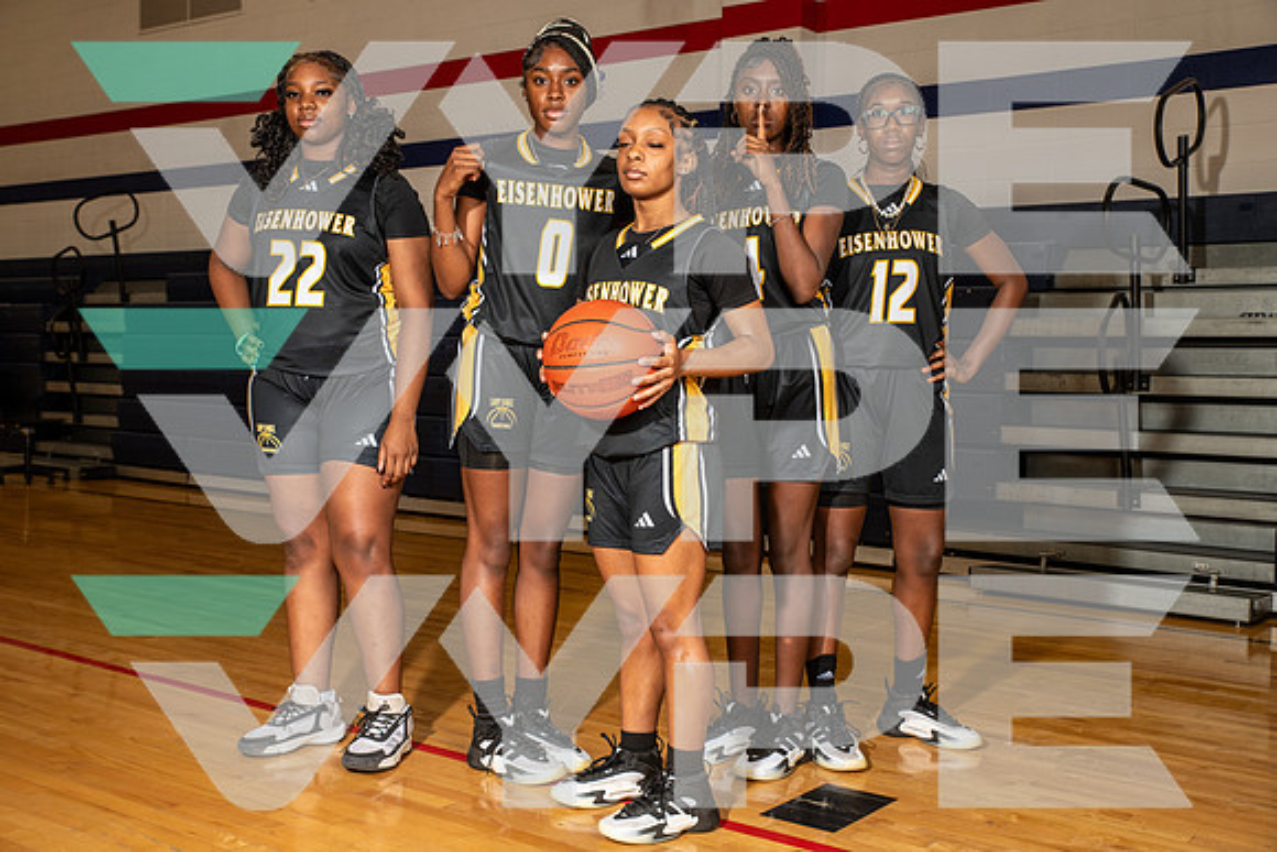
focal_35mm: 40
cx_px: 638
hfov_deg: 48.4
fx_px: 1419
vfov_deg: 33.4
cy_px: 426
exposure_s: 1/250
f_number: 6.3
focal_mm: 40
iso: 320
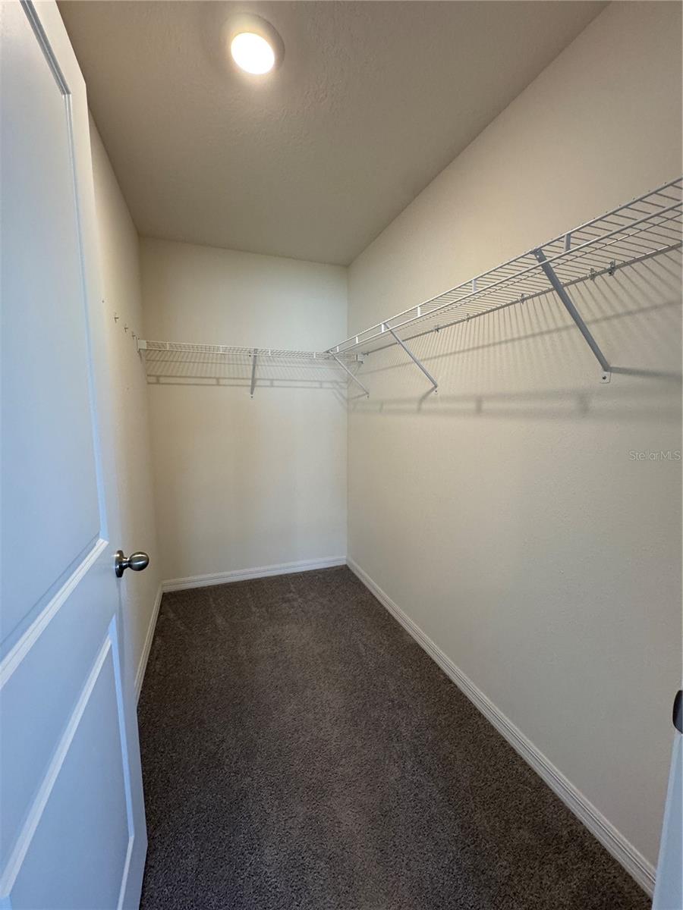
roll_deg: +0.5
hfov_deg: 85.7
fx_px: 368
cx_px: 342
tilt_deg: -8.2
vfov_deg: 102.1
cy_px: 455
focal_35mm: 14
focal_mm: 2.22
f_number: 2.2
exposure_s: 1/120
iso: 250
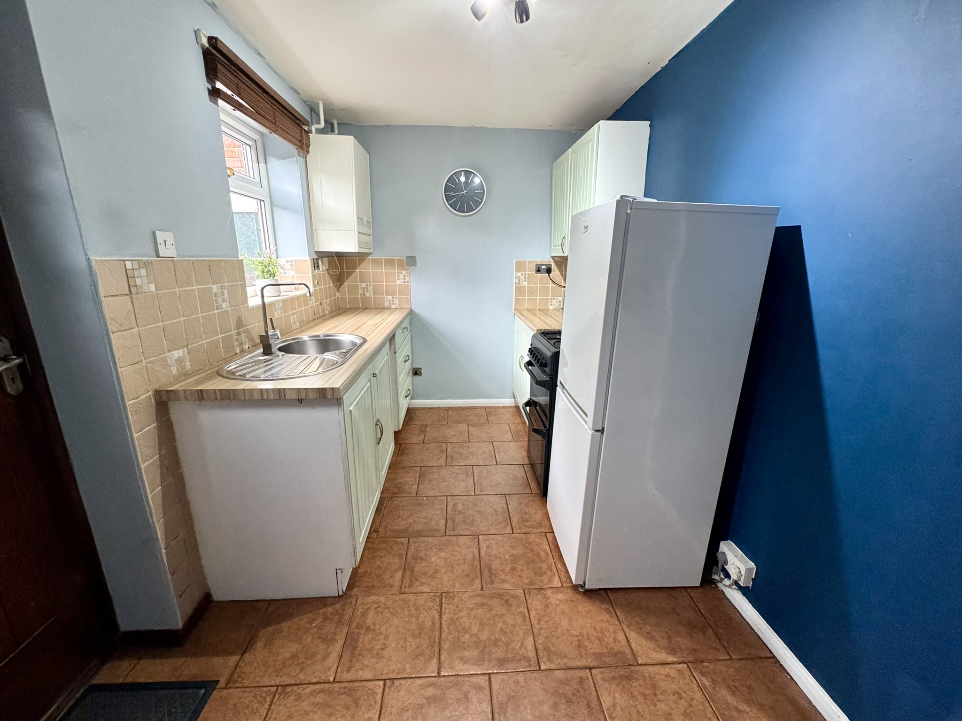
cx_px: 481
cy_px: 360
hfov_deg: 102.1
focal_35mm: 14
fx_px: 389
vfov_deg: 85.7
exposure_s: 1/100
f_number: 2.2
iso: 320
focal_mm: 2.22
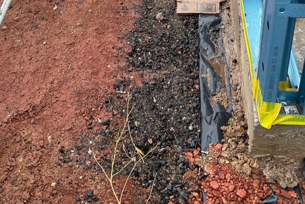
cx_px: 132
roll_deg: +3.7
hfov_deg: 35.6
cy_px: -32
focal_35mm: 56
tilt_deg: -29.8
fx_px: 475
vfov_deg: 22.5
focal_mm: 3
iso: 25
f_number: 1.8
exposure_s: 1/120
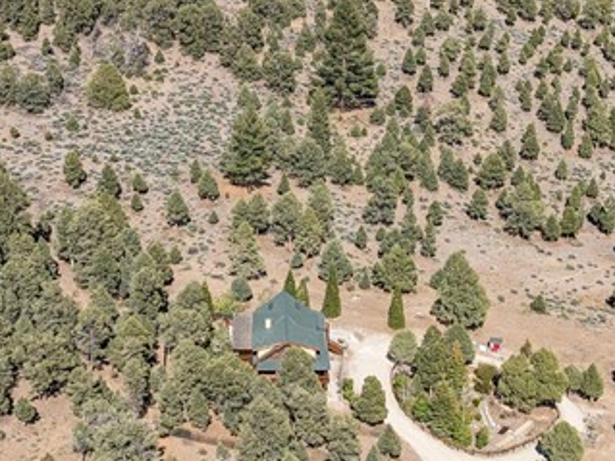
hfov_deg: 25.3
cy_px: 201
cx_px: 349
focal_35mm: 77
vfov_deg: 19.1
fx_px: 1367
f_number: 2.8
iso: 100
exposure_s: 1/80
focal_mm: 12.3
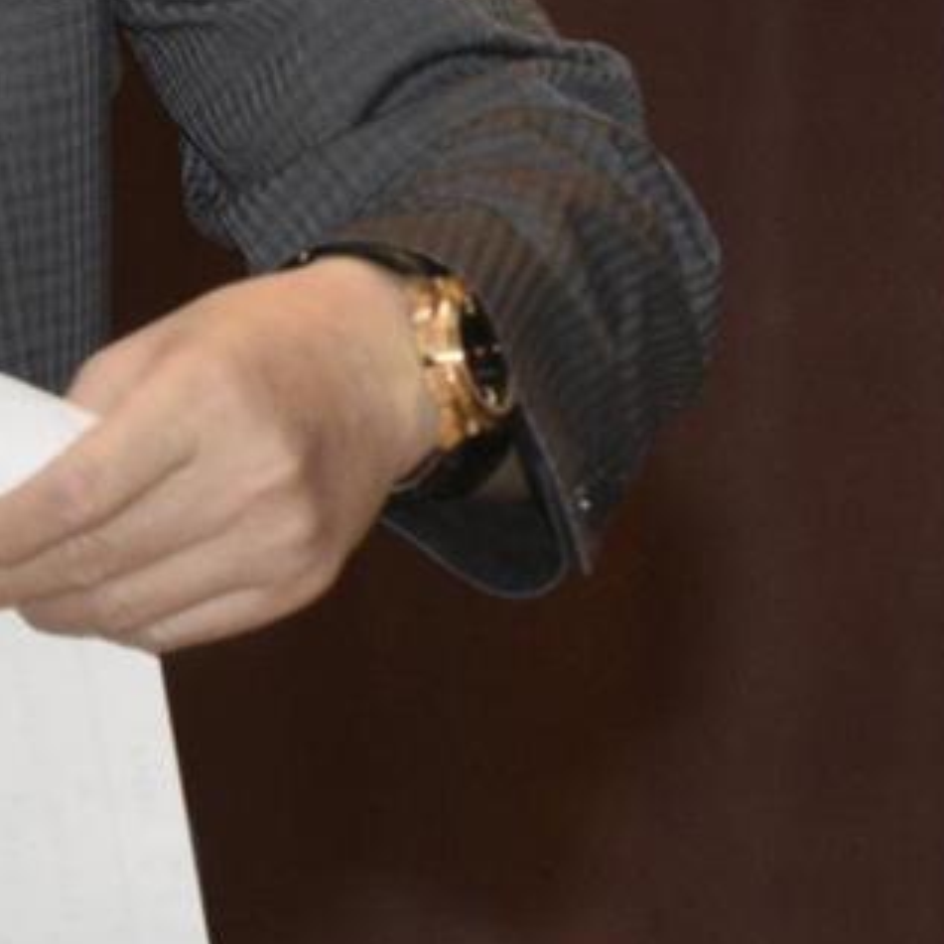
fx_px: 18203
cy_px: -130
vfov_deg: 3.0
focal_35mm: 590
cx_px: -465
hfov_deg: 3.0
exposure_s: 1/160
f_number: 5
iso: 2000
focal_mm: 110
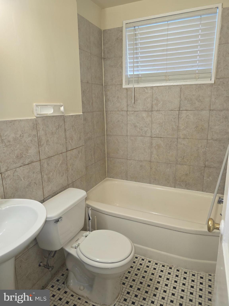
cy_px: 153
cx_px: 114
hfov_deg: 58.9
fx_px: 203
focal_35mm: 23
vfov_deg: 73.9
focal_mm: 6.3
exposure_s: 1/60
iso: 64
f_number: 1.7
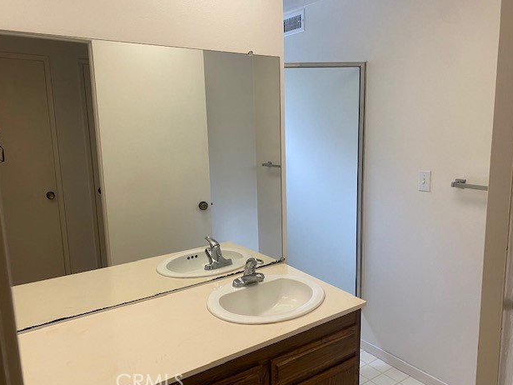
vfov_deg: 51.4
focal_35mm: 27
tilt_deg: -12.0
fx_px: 400
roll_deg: +1.8
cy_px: 193
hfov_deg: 65.3
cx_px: 263
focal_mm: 4.25
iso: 100
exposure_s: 1/60
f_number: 1.8
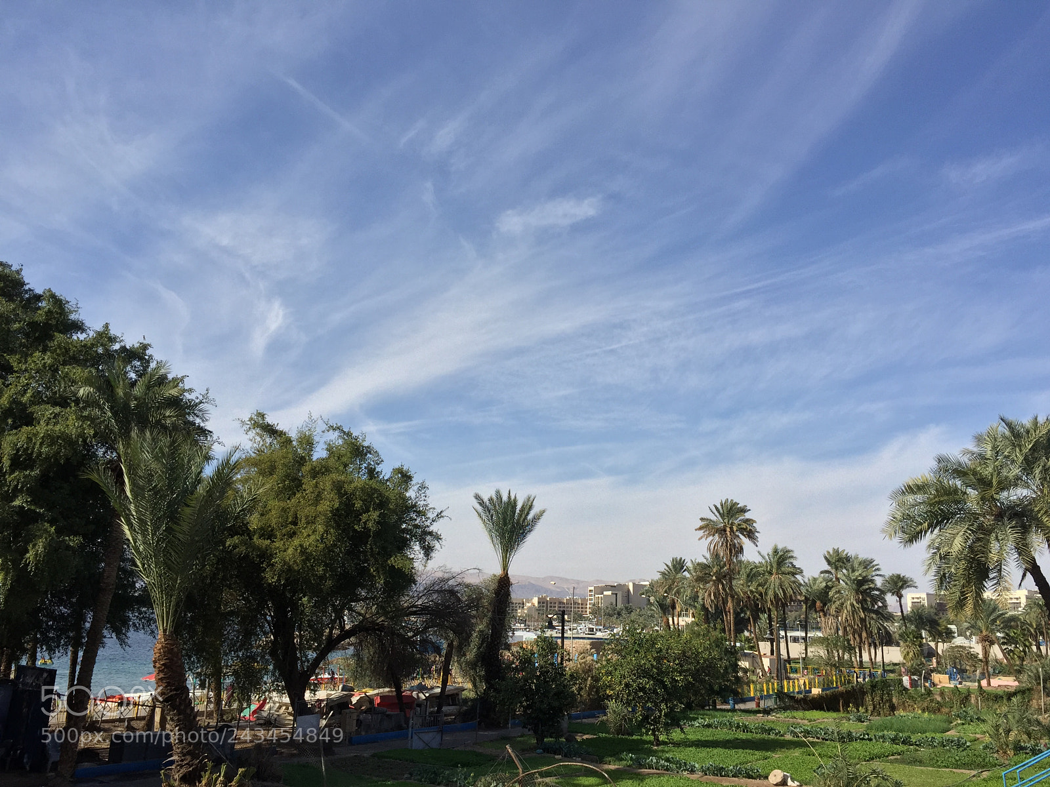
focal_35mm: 29
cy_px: 394
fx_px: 880
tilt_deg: +14.0
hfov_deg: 61.7
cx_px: 525
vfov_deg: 48.2
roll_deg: -3.0
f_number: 2.2
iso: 32
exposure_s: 1/2639
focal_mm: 4.15
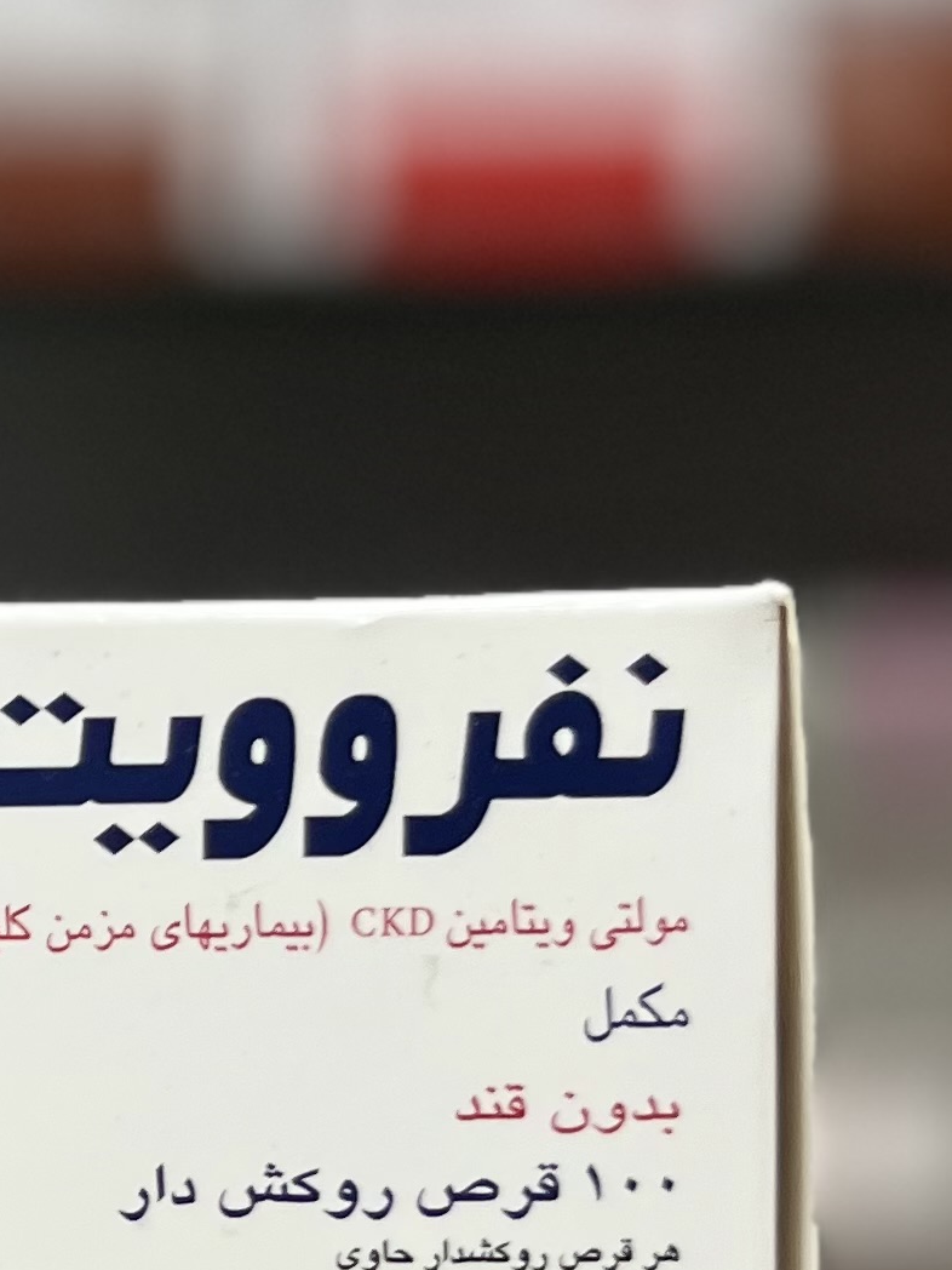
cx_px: -168
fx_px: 3667
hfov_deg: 14.4
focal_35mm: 100
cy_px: 1152
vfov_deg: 19.3
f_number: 1.6
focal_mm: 5.1
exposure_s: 1/100
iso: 64
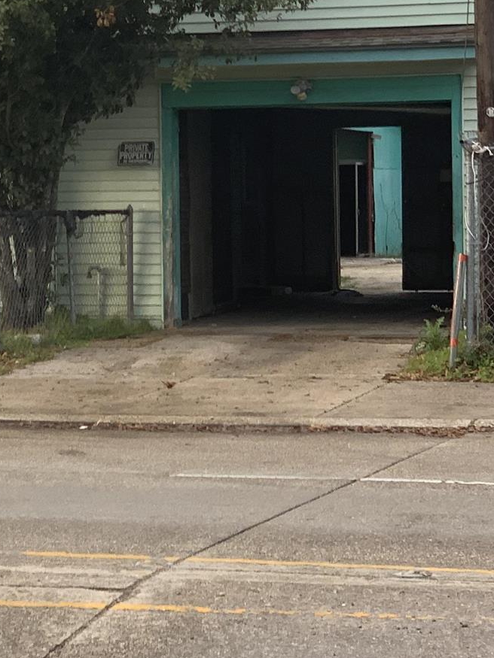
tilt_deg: -2.1
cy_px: 270
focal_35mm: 137
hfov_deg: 10.7
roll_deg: +1.3
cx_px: -11
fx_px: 2607
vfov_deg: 14.4
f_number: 2.4
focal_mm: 6
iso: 32
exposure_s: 1/122
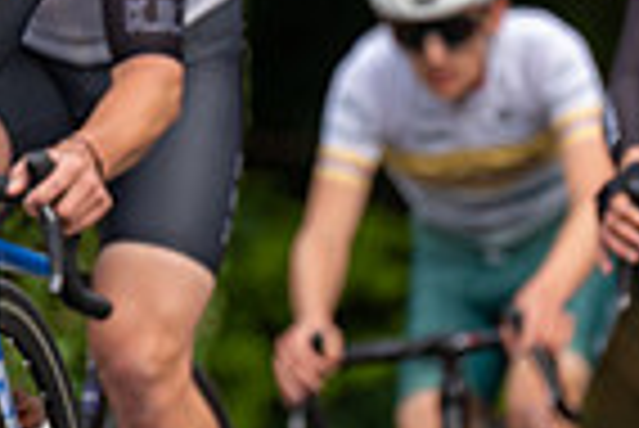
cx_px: -140
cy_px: -318
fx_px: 12935
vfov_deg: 1.9
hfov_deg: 2.8
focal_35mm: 728
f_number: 4
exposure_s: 1/800
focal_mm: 178
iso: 400
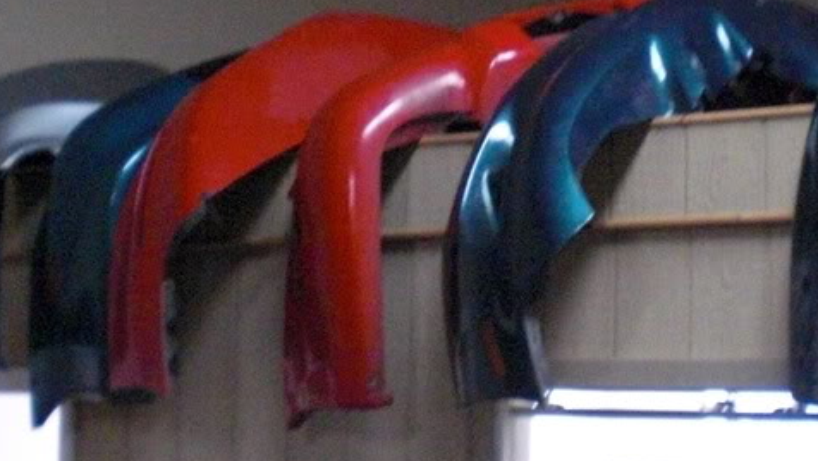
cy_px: 234
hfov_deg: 23.7
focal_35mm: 89
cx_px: 614
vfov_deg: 13.6
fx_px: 1931
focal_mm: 6.3
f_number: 3.1
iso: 800
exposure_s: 1/80
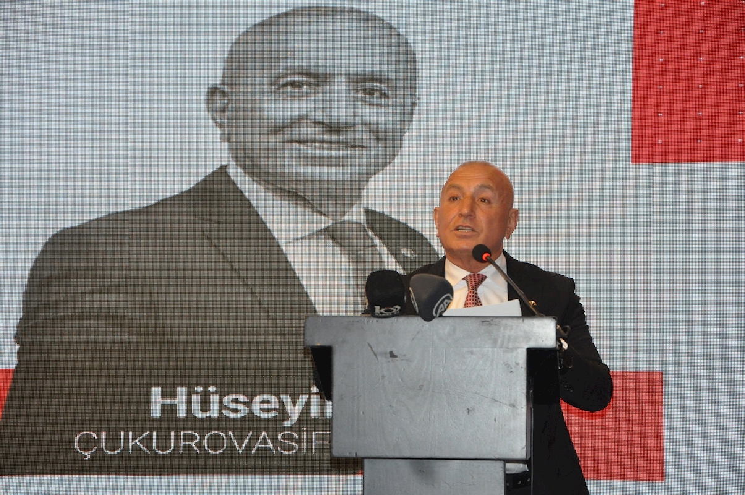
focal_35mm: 112
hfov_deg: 18.2
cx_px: 372
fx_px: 2325
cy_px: 248
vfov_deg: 12.1
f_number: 5.3
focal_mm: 75
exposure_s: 1/80
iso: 1600
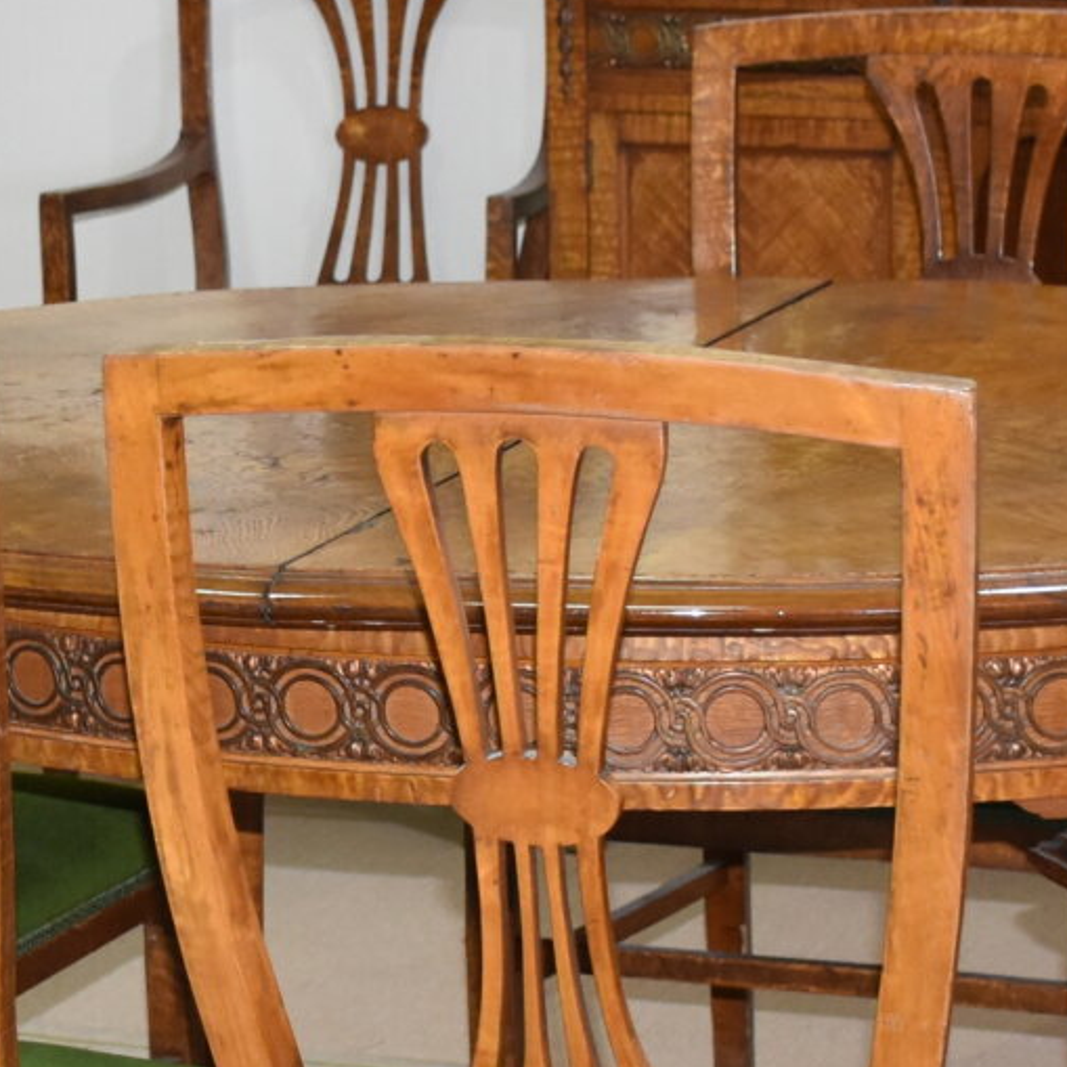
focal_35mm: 141
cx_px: -13
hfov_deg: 12.2
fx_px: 4917
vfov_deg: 12.4
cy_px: 534
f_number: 3.5
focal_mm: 22
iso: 1000
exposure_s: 1/60
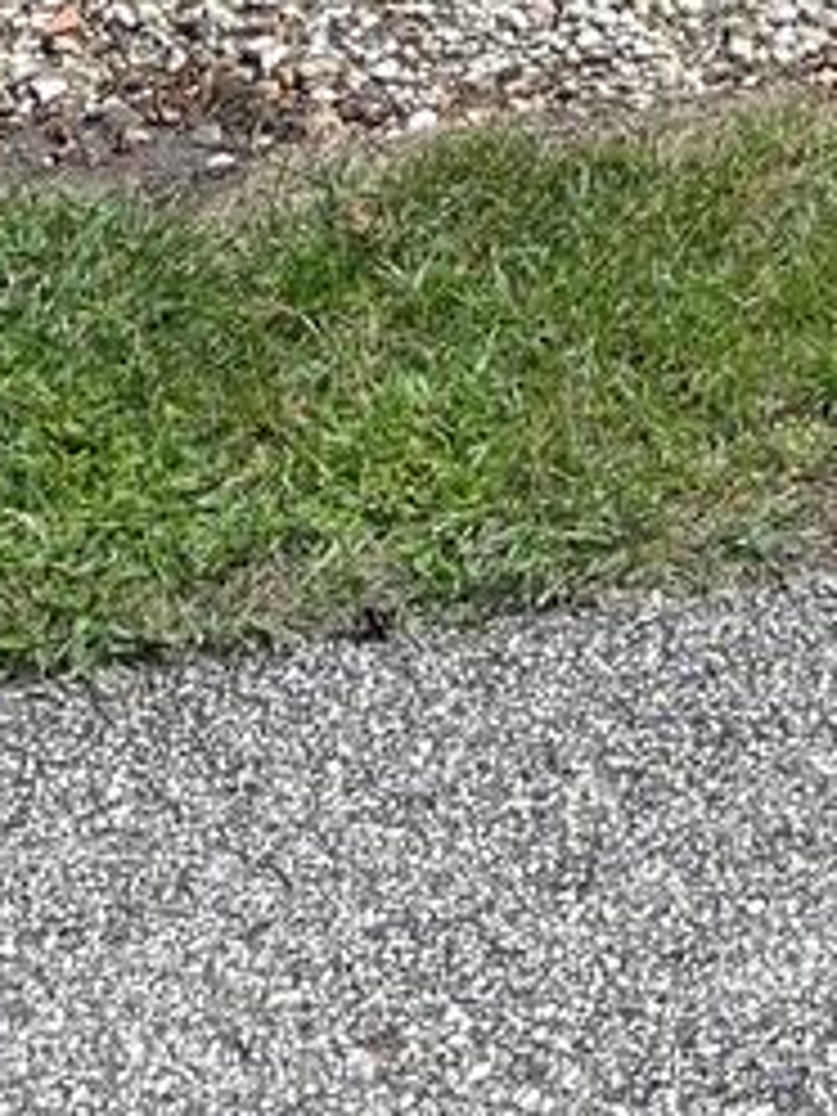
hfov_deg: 12.2
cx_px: 1395
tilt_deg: -15.8
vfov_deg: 15.3
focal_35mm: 113
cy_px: -824
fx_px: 3643
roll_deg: +0.5
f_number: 1.6
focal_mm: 5.1
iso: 50
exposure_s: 1/452
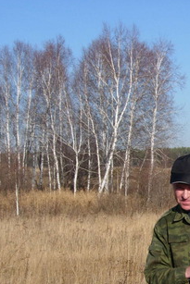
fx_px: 712
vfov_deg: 22.2
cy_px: 241
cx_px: 256
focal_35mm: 90
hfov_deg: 14.5
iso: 64
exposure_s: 1/683
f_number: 4.8
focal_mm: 7.8
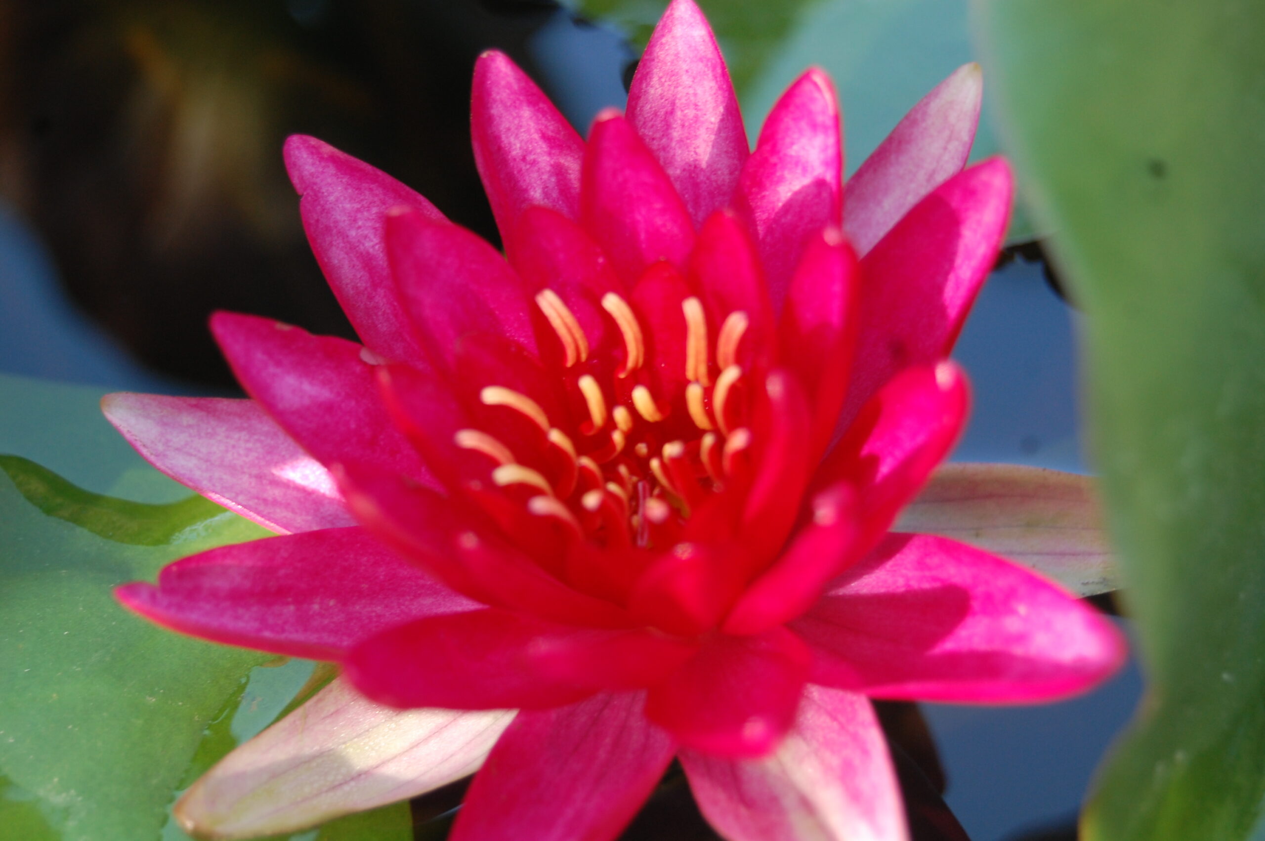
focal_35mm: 82
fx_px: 2896
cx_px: 632
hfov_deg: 24.6
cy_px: 420
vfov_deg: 16.5
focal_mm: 55
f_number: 5.6
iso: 400
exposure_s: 1/80
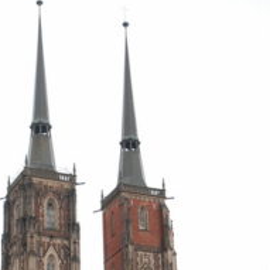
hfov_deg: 19.2
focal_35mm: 90
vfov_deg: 18.3
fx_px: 795
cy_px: 324
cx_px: 102
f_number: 7.1
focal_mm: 27
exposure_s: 1/160
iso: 200
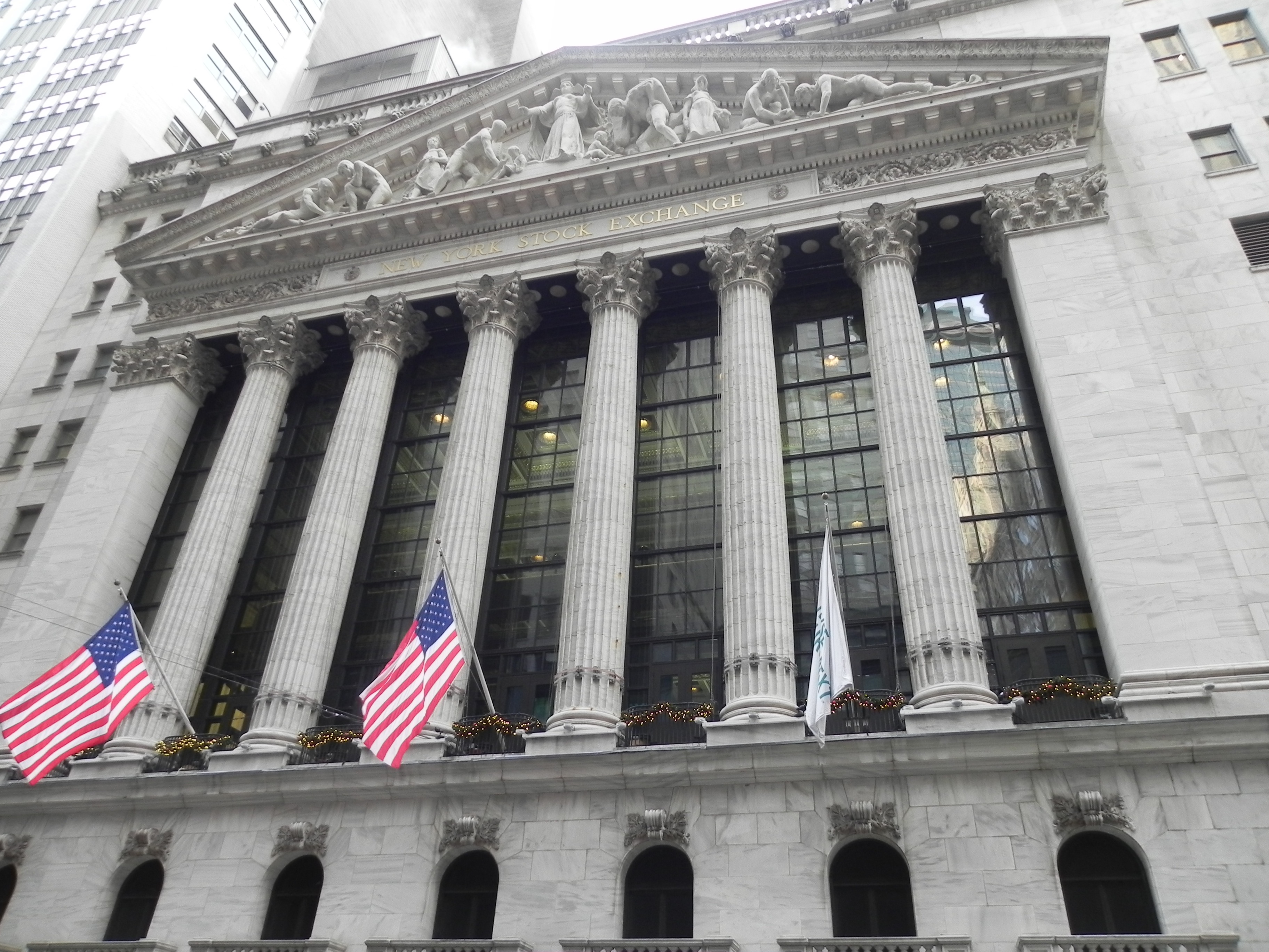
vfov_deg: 53.1
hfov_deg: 67.3
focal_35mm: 26
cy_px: 476
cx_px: 634
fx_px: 953
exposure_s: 1/45
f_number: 2.8
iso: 160
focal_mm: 4.6
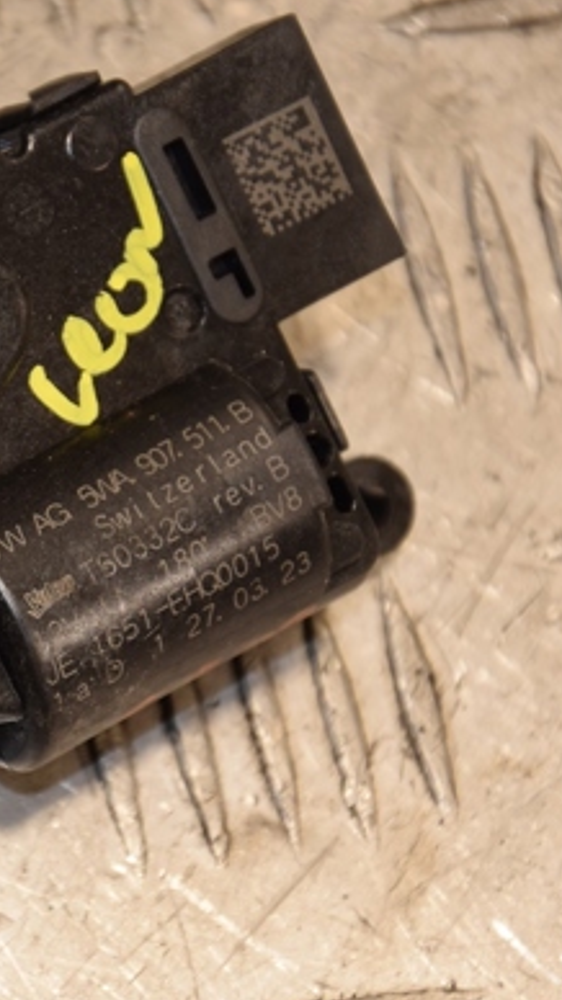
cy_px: 466
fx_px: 7209
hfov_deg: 4.5
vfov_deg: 7.9
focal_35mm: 272
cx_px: -64
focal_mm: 105
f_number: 5.6
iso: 800
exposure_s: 1/160
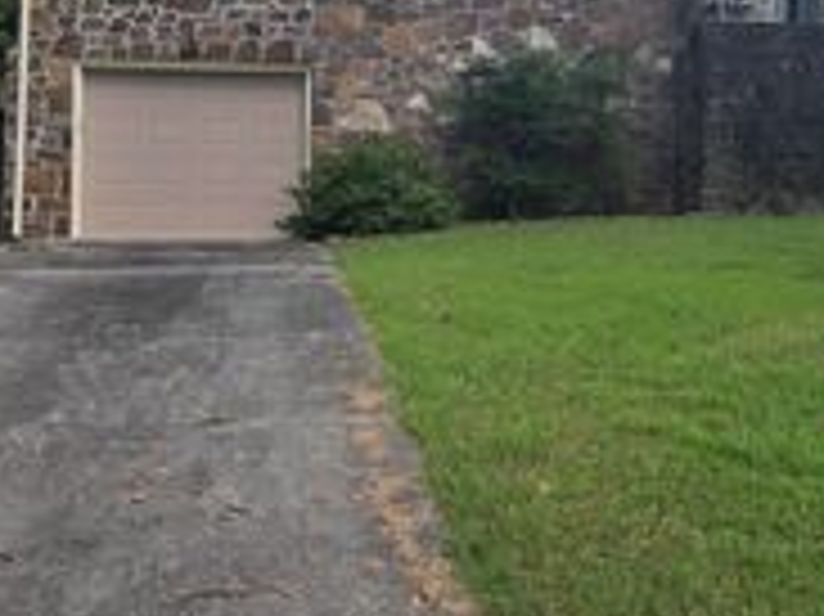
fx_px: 1499
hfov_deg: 30.4
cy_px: 196
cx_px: 572
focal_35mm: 63
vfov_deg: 23.1
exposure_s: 1/2352
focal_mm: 5.4
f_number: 1.8
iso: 80
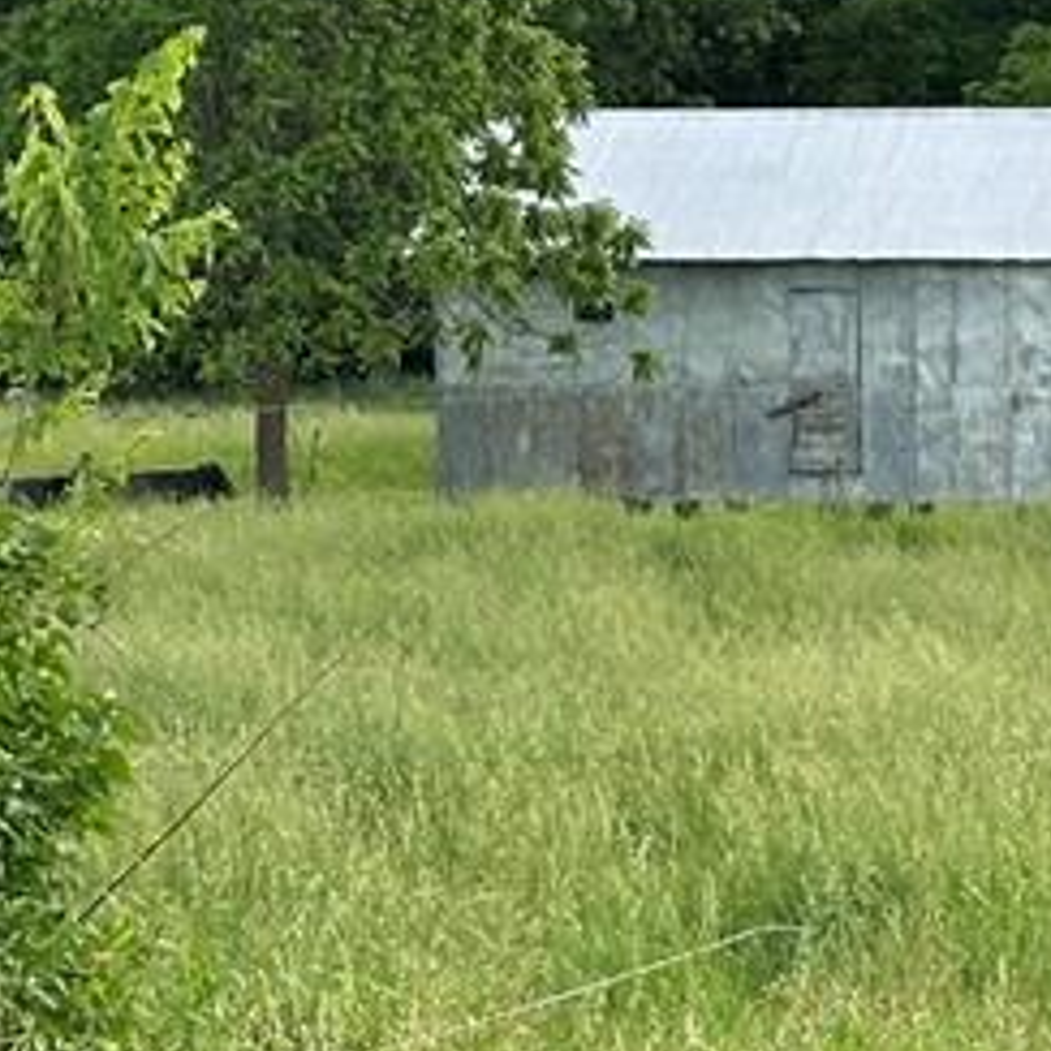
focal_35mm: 178
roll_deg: +0.1
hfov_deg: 9.5
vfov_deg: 9.8
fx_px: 6114
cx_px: 1650
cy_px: 211
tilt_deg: -0.2
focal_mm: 6.86
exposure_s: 1/568
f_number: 1.78
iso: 64
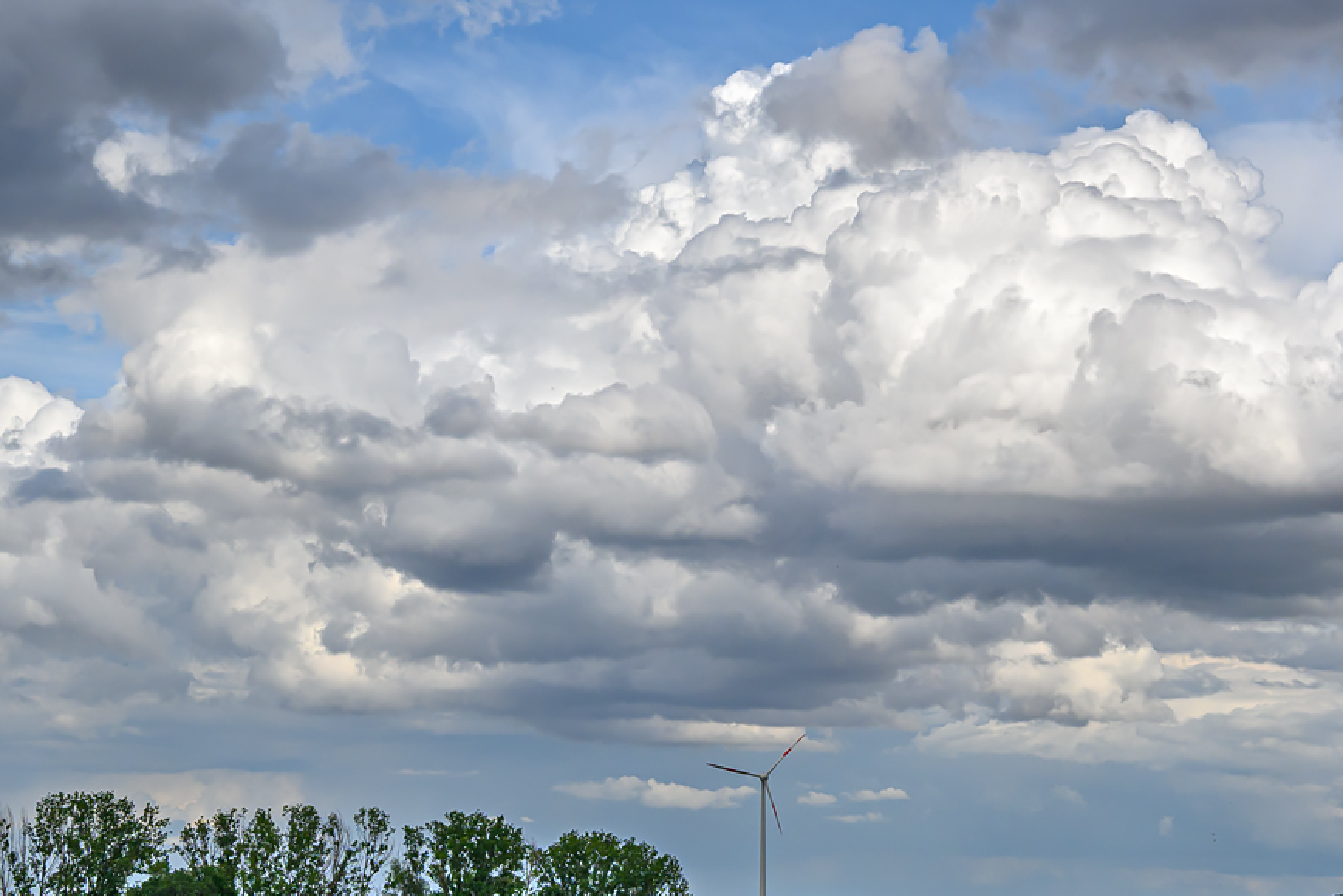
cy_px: 556
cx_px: 766
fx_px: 2861
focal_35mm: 77
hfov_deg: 26.4
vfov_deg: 17.8
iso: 200
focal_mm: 37
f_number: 8
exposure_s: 1/1500
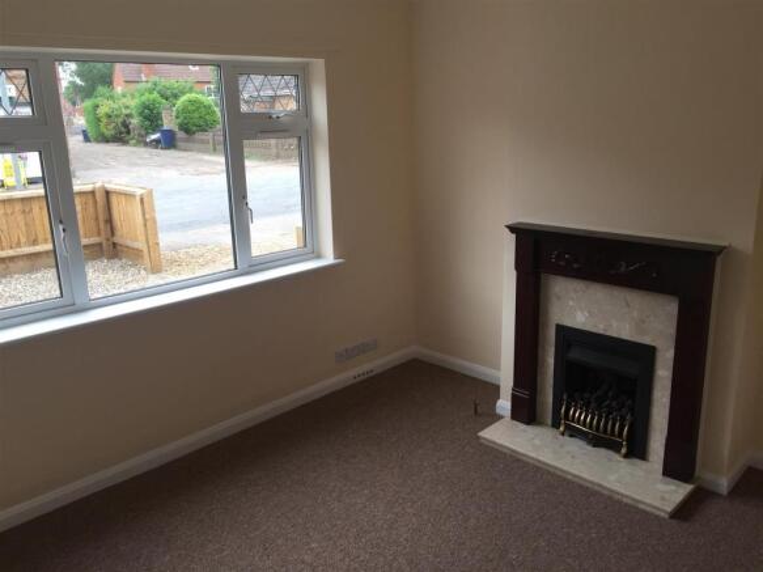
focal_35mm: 29
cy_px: 286
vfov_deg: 48.2
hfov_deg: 61.7
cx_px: 382
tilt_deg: -14.6
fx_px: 639
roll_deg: +1.7
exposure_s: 1/100
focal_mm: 4.15
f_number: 2.2
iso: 32
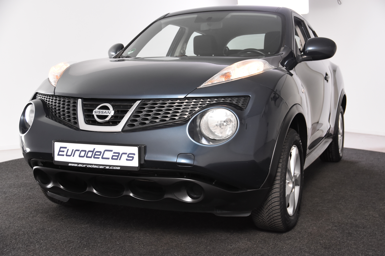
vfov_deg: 28.9
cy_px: 128
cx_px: 192
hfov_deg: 42.3
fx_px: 497
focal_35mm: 46
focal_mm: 31
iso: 1600
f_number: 4.5
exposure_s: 1/80
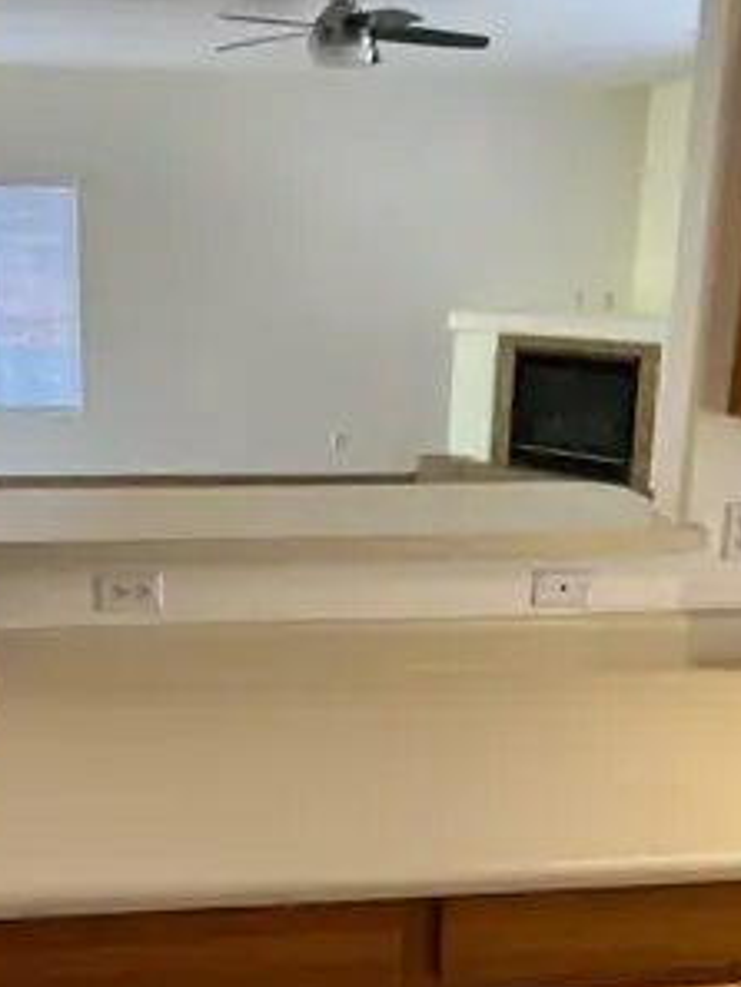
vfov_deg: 52.5
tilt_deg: -10.3
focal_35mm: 35
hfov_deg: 40.5
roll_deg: -1.2
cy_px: 439
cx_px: 292
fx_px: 998
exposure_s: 1/120
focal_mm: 5.7
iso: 64
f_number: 1.5
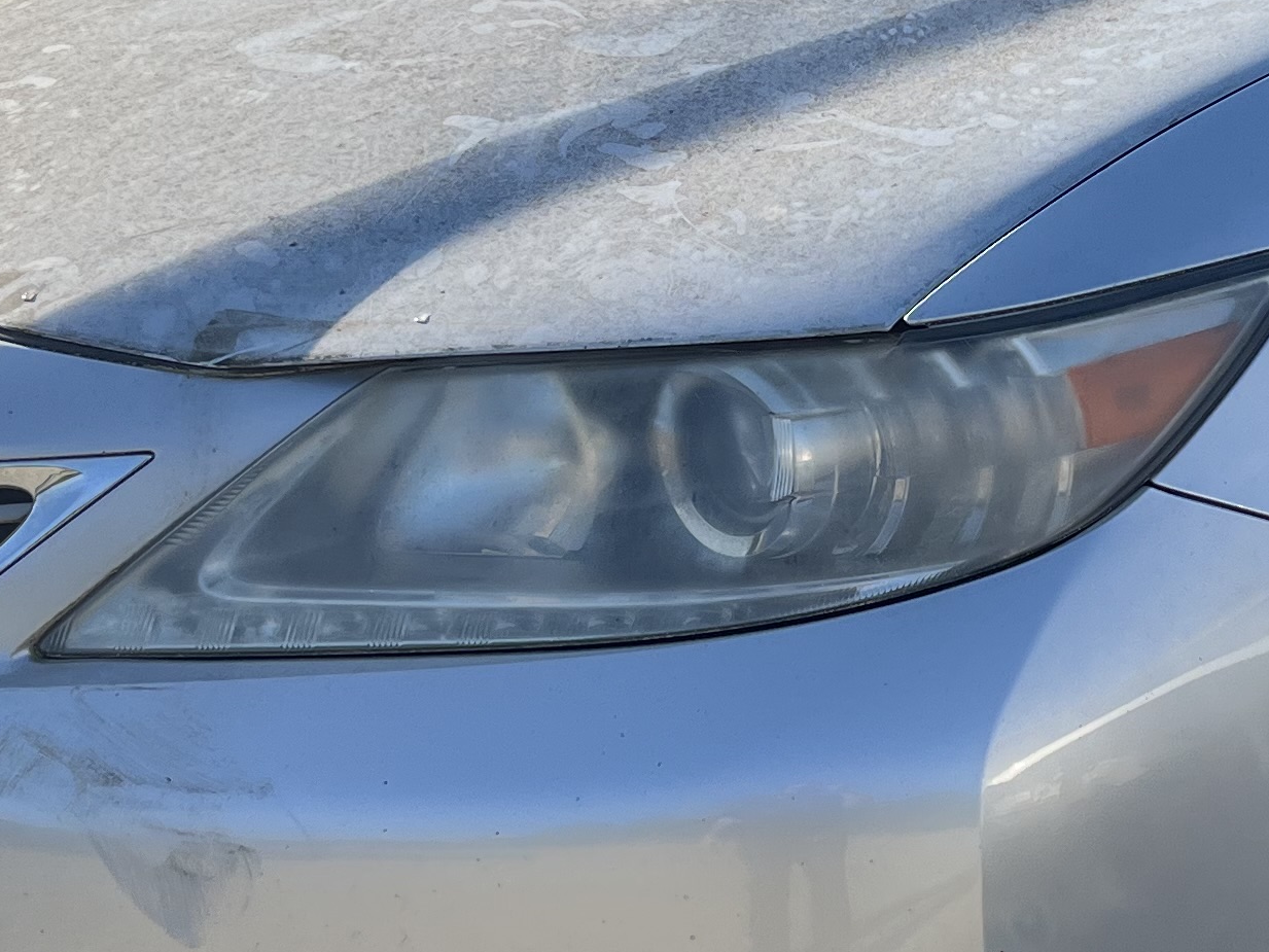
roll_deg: +1.2
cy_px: 358
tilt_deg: -14.7
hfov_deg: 22.6
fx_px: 3116
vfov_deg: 17.3
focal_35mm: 85
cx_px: 1054
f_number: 1.6
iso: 50
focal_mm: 5.1
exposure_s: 1/1957
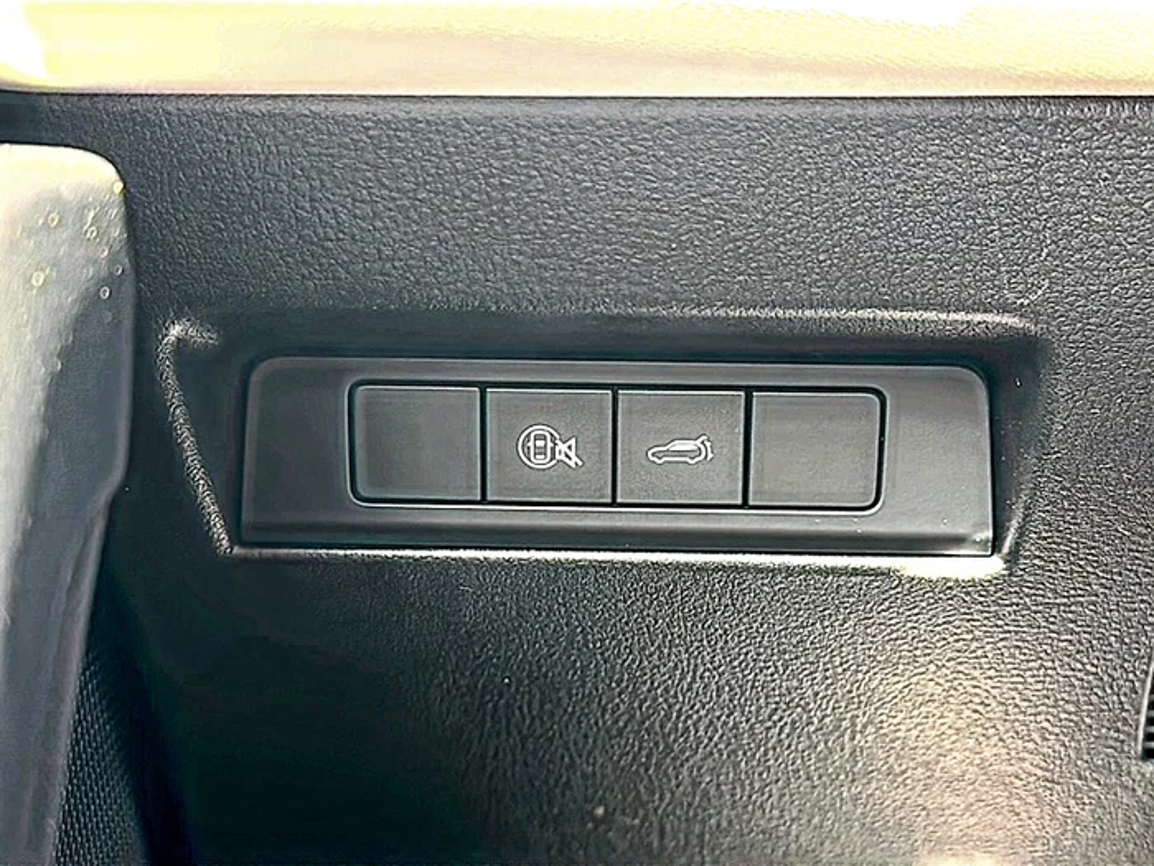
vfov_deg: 32.9
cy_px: 433
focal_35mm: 44
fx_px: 1467
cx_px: 577
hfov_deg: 42.9
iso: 80
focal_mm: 6.86
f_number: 1.78
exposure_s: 1/45
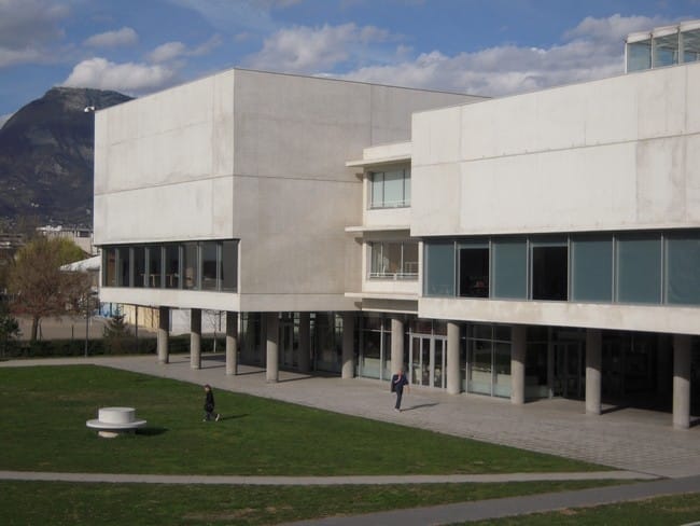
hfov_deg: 32.7
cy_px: 263
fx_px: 1194
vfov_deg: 24.8
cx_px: 350
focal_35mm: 59
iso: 100
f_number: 7.7
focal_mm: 10.5
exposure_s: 1/500
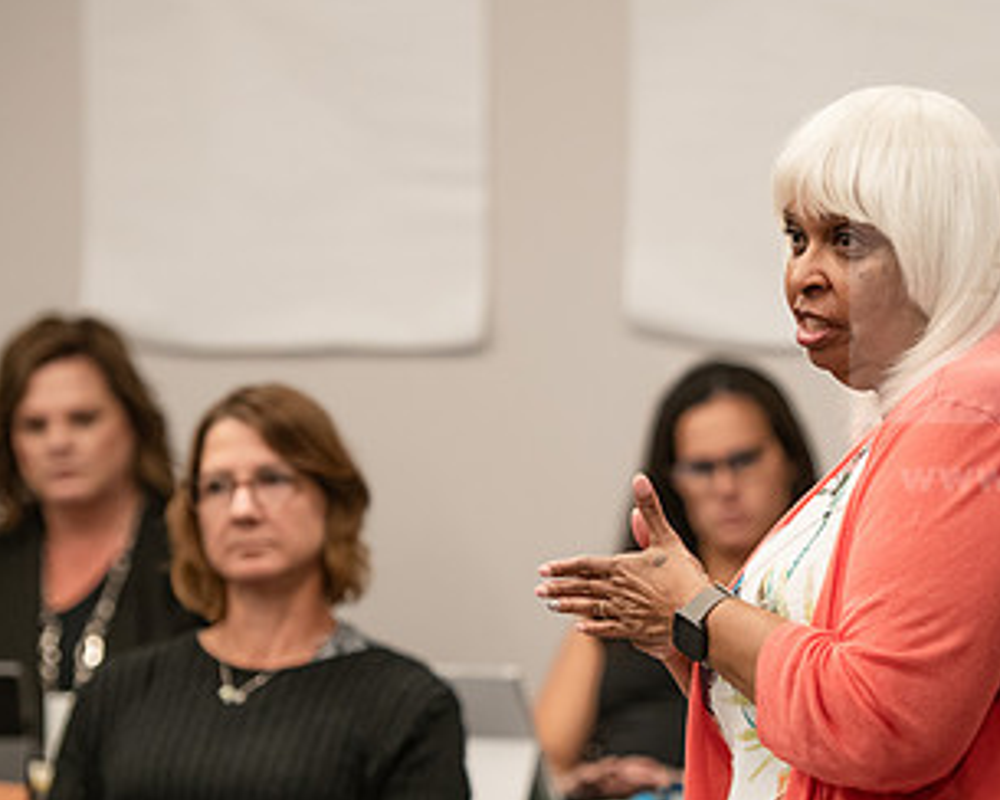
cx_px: 751
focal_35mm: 218
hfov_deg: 8.8
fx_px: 6452
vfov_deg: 7.1
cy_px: 546
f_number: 2.8
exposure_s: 1/200
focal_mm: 122
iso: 800
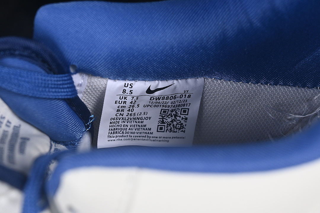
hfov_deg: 27.0
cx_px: 160
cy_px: 106
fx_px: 667
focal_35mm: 75
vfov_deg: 18.2
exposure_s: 1/80
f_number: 7.1
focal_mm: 50
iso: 160
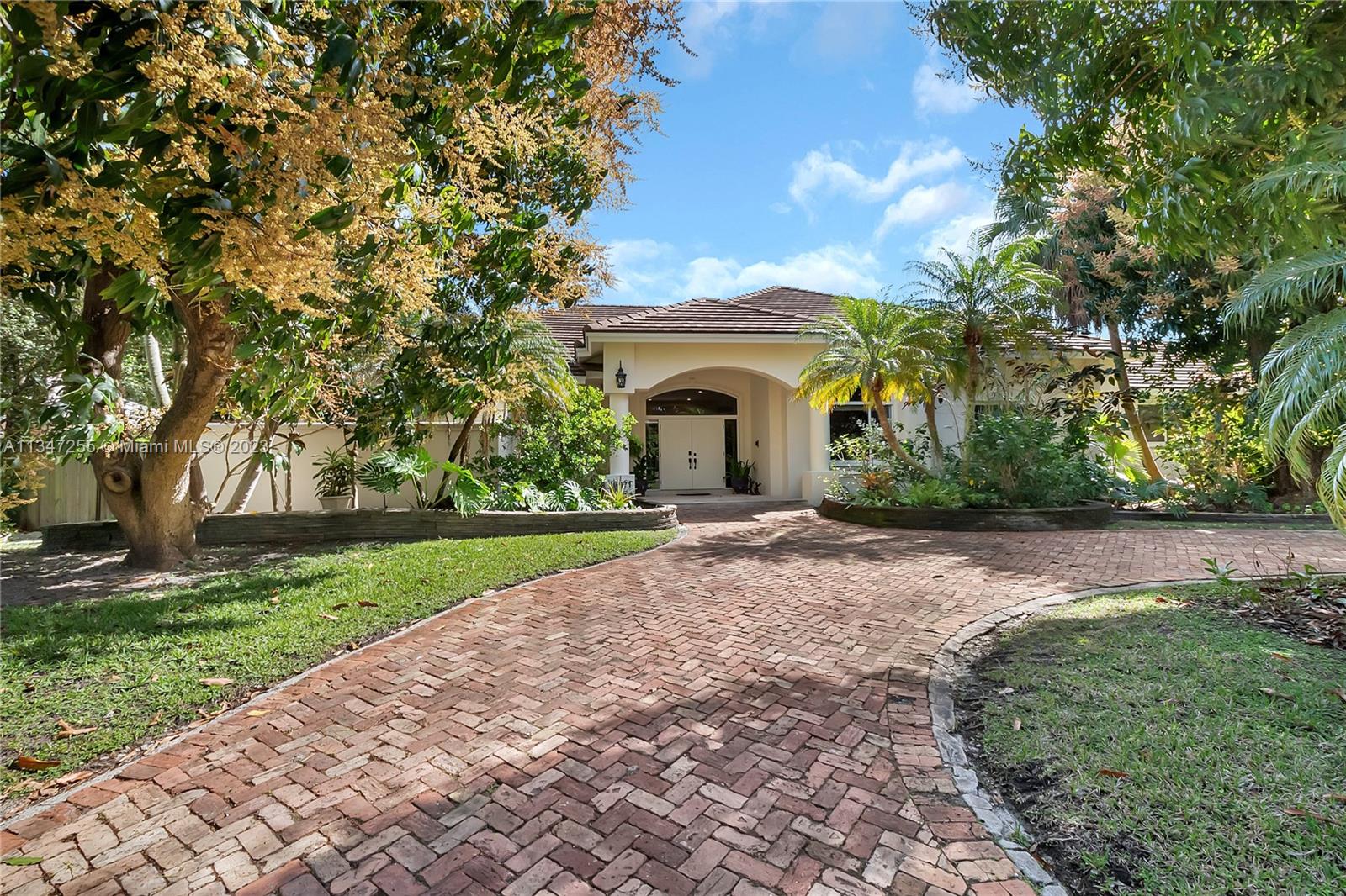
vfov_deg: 77.3
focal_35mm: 15
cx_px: 673
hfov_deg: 100.4
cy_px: 448
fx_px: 561
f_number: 8
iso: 200
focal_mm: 10
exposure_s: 1/400
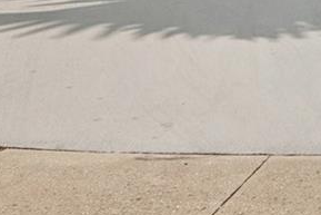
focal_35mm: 166
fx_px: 1481
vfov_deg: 7.8
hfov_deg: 11.3
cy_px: -282
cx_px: 615
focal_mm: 30
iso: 400
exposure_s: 1/1250
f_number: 8
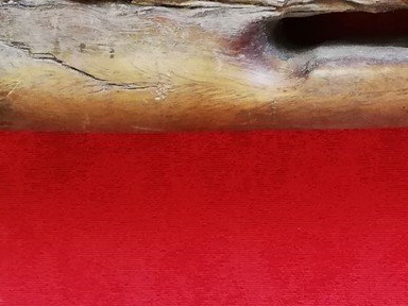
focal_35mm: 103
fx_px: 1214
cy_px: -138
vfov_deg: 13.6
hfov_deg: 18.0
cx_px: 509
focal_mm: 3.81
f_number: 2.2
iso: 500
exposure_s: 1/24
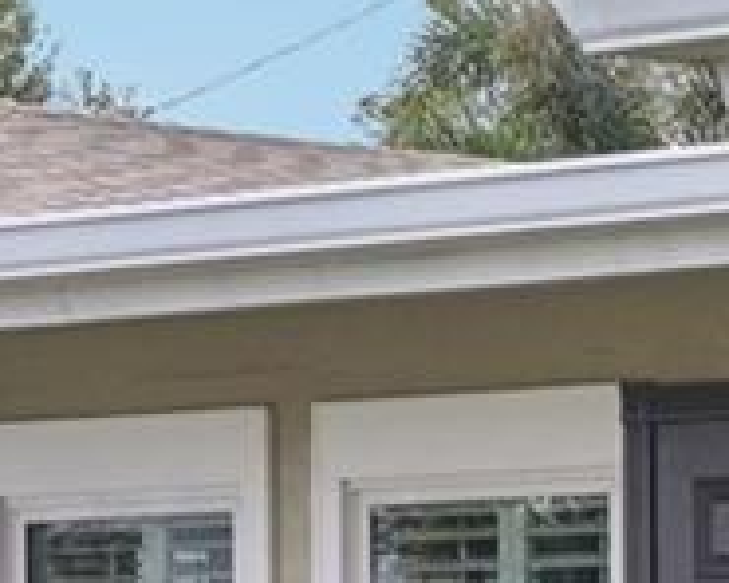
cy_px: 731
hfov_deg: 7.8
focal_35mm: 243
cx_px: 993
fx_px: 5243
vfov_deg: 6.3
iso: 400
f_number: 8
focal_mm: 30
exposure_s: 1/400
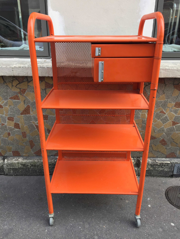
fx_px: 201
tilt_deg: -22.0
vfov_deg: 61.7
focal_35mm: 29
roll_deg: -0.5
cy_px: 120
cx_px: 90
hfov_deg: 48.2
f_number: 2.2
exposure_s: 1/253
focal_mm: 4.15
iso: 32
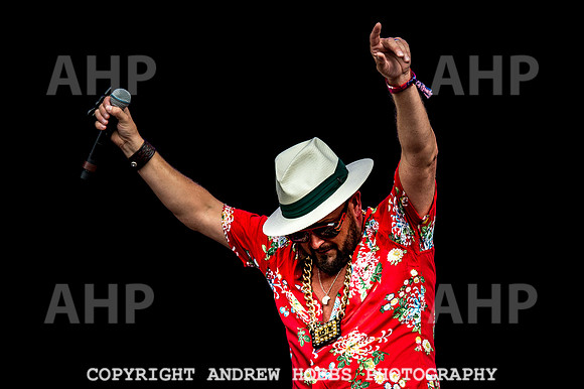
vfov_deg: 8.3
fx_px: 2671
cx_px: 321
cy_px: 175
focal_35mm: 165
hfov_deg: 12.5
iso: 400
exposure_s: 1/800
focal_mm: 150
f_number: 5.6
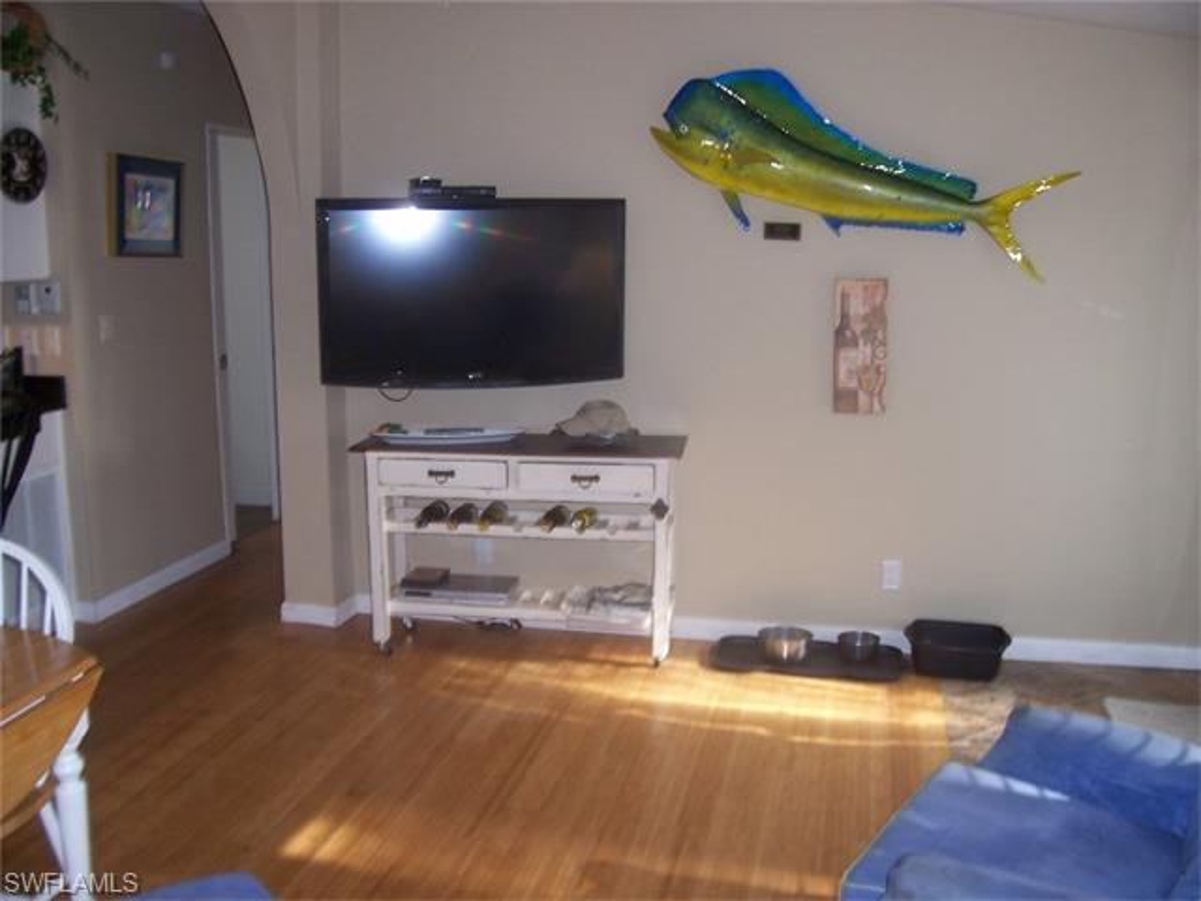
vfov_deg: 41.8
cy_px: 450
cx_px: 600
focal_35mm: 34
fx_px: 1180
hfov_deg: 54.0
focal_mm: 5.6
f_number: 2.7
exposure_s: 1/60
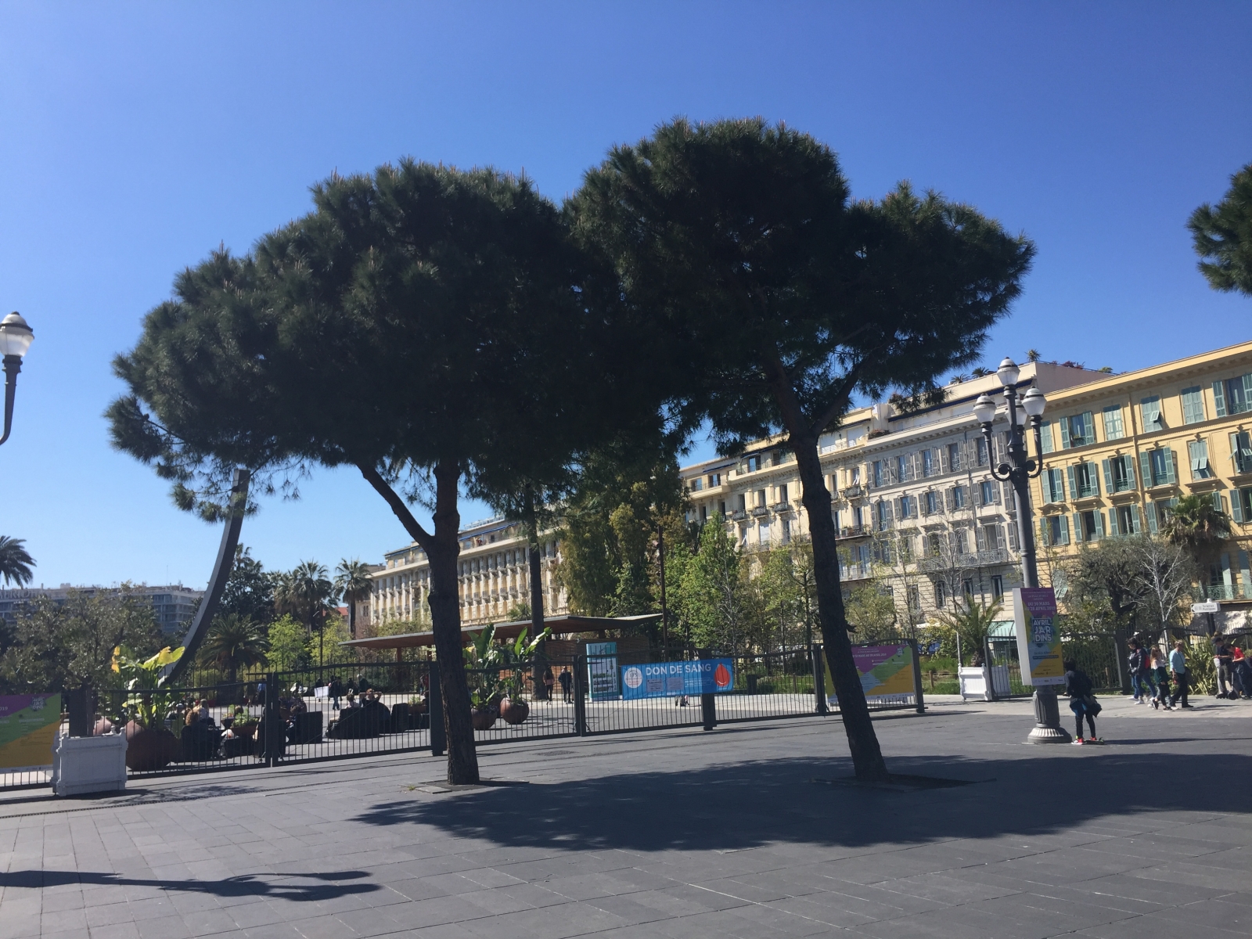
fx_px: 1049
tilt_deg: +8.9
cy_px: 470
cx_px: 626
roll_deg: +3.0
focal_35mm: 29
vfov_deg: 48.2
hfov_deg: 61.7
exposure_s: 1/1647
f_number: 2.2
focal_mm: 4.15
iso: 32
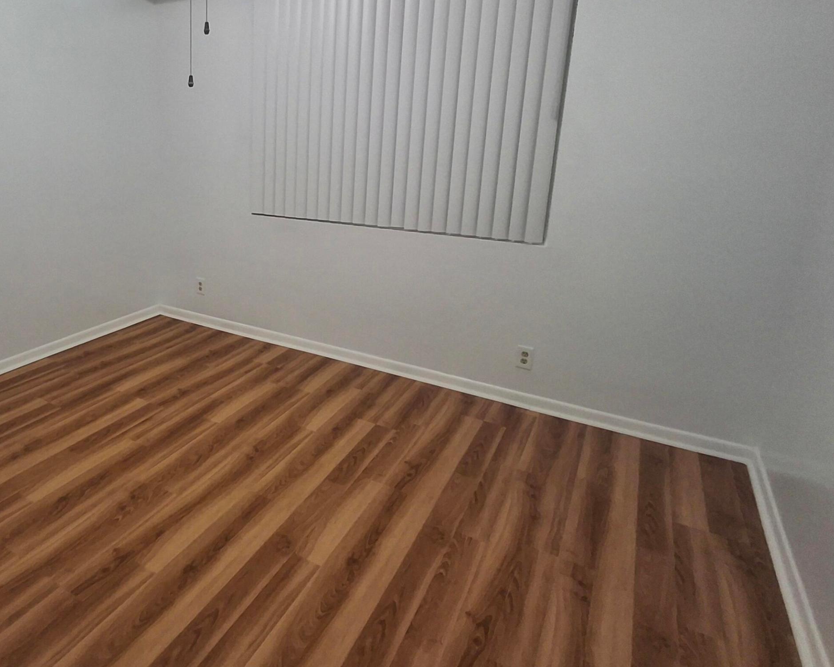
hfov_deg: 65.6
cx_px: 199
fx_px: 592
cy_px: 251
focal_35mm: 24
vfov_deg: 58.0
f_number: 2.2
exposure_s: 1/40
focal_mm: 1.64
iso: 160
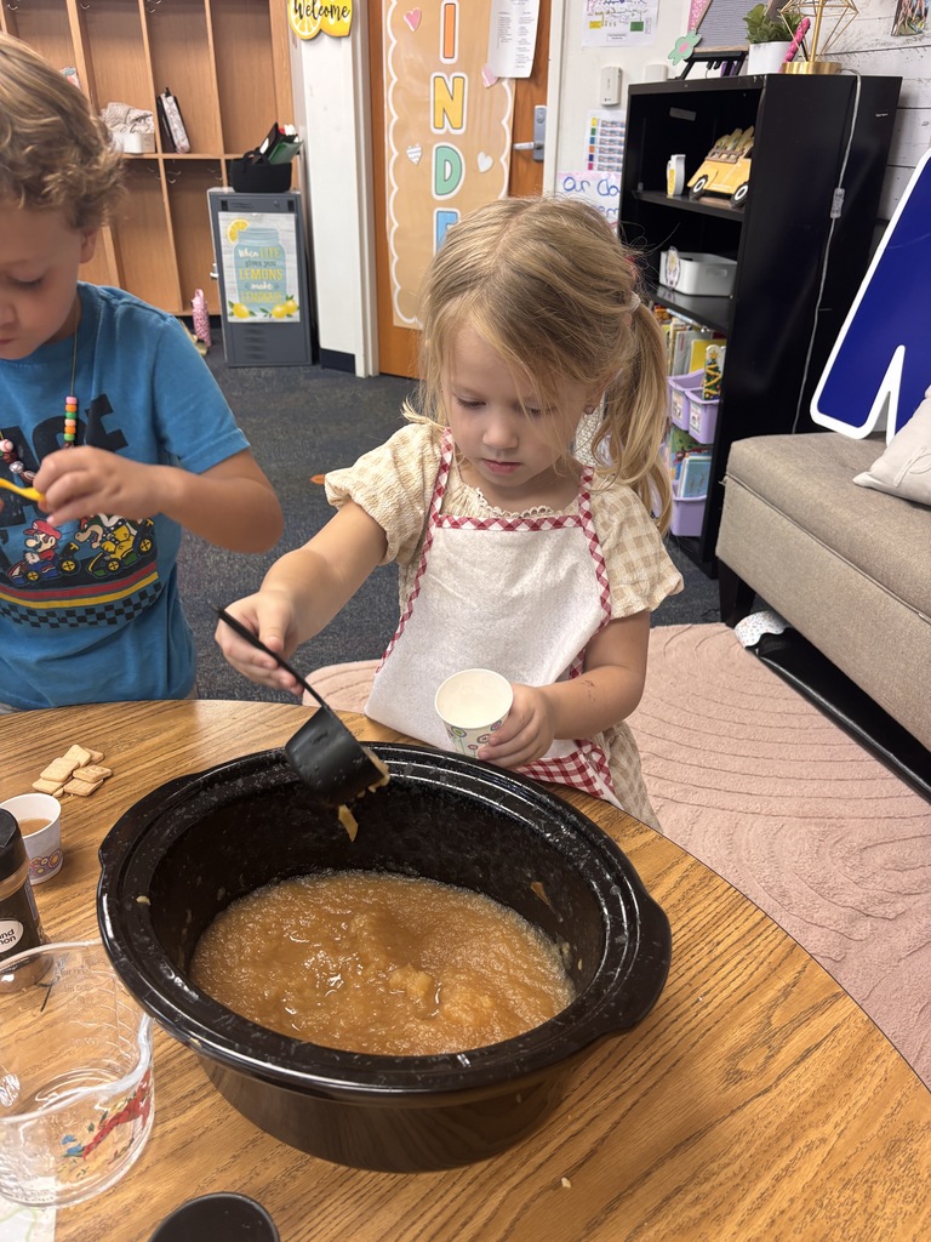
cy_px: 621
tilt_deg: -27.6
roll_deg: -1.2
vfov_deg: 67.3
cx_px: 466
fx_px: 932
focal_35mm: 26
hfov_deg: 53.1
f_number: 1.6
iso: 125
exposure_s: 1/60
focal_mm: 5.96
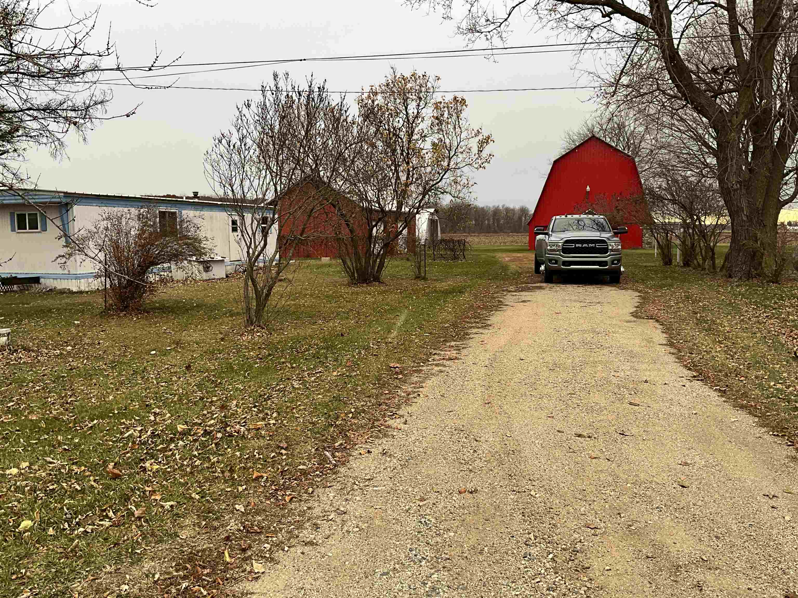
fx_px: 669
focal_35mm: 29
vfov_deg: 48.2
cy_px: 299
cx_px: 399
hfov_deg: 61.7
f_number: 1.8
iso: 40
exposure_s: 1/122
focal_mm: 3
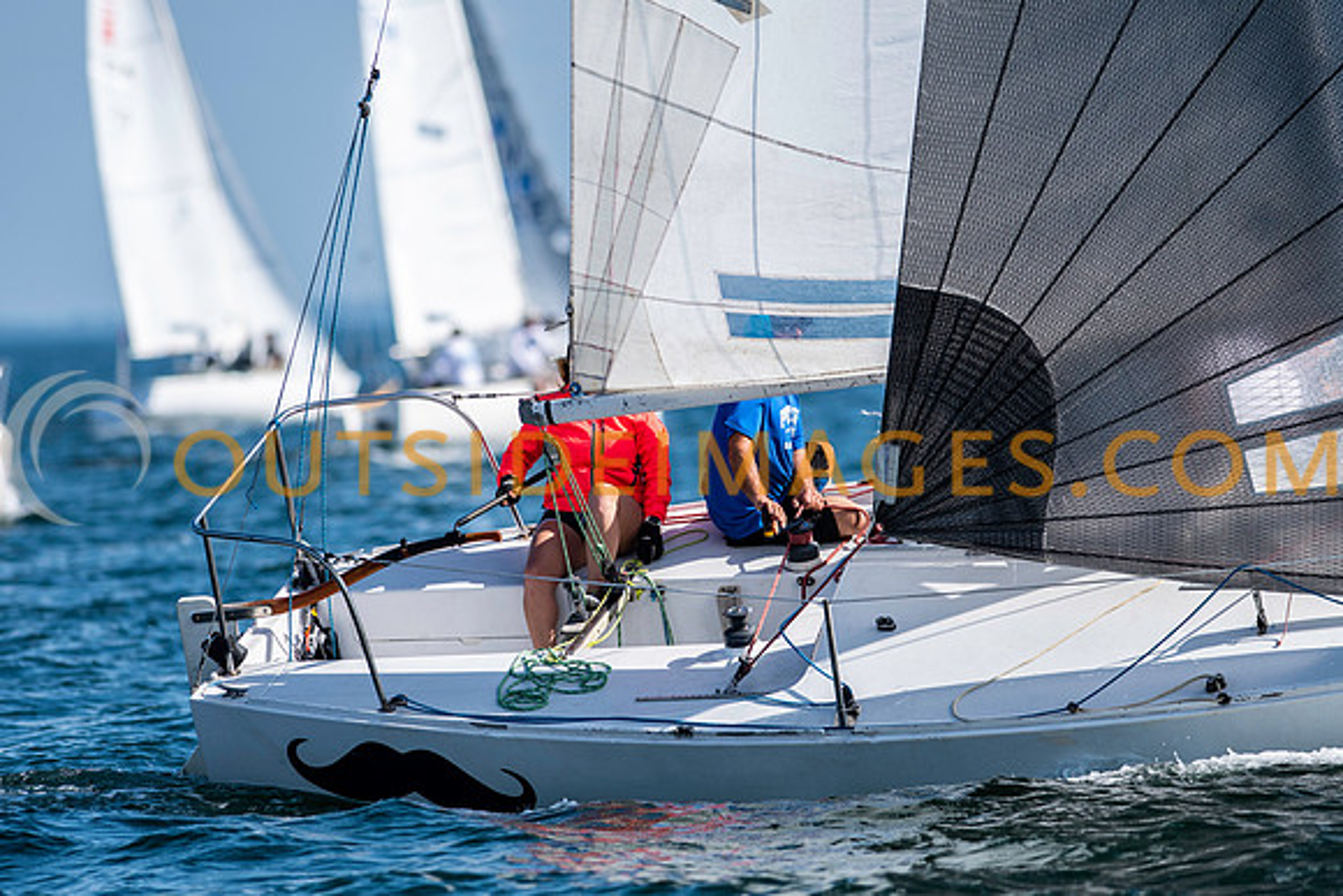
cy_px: 448
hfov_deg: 4.6
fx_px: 16791
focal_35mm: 450
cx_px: 672
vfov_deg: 3.1
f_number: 5
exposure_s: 1/2500
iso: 200
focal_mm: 300
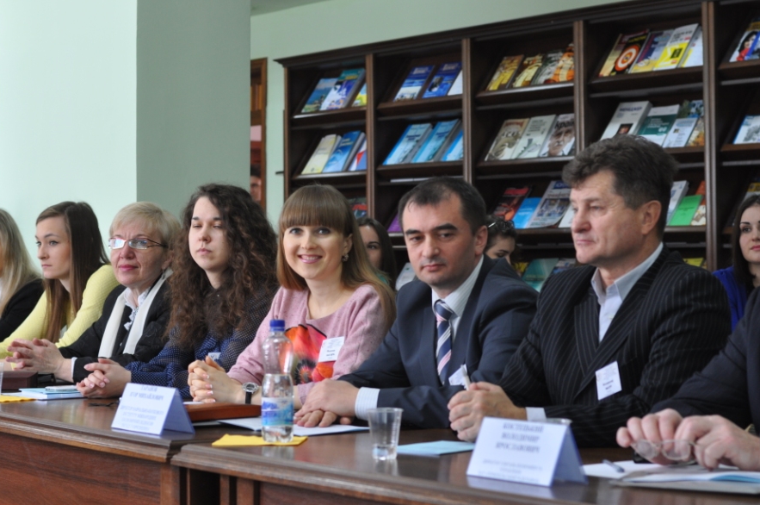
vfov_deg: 15.7
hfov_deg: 23.4
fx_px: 1834
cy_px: 226
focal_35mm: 87
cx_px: 395
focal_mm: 50
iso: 400
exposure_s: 1/60
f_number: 4
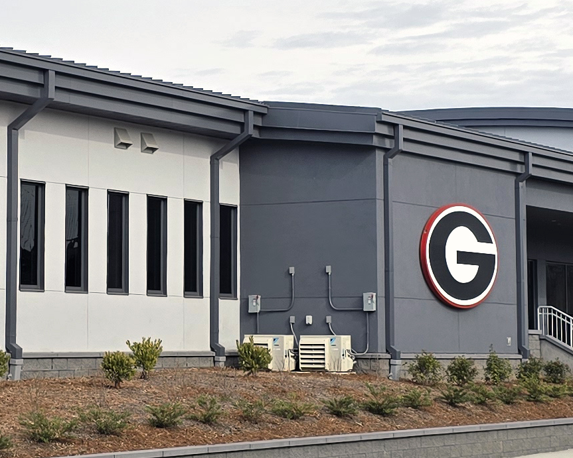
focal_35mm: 104
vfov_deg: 14.8
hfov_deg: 18.3
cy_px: 226
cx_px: 145
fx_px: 1764
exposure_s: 1/643
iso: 12
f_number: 1.7
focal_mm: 6.3
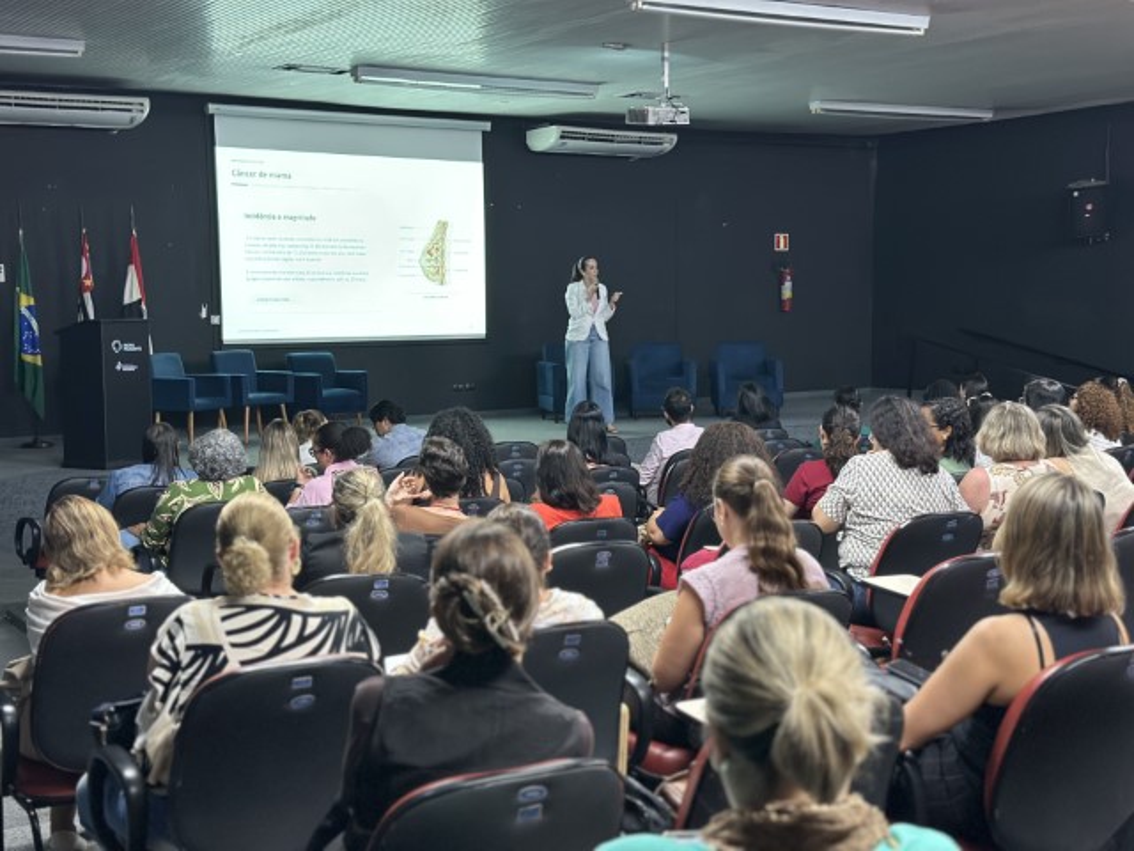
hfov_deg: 39.7
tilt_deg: -5.2
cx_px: 567
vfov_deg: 30.3
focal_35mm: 48
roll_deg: +0.6
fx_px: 1572
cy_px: 426
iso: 500
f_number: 1.78
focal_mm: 6.86
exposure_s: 1/40
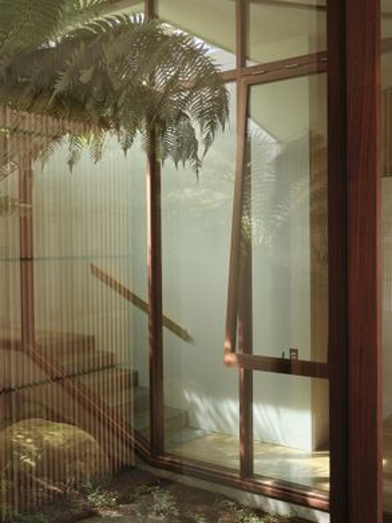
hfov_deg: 35.9
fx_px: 604
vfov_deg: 46.8
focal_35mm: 40
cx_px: 196
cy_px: 262
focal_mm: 50.8
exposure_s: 1/5
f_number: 16
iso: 160
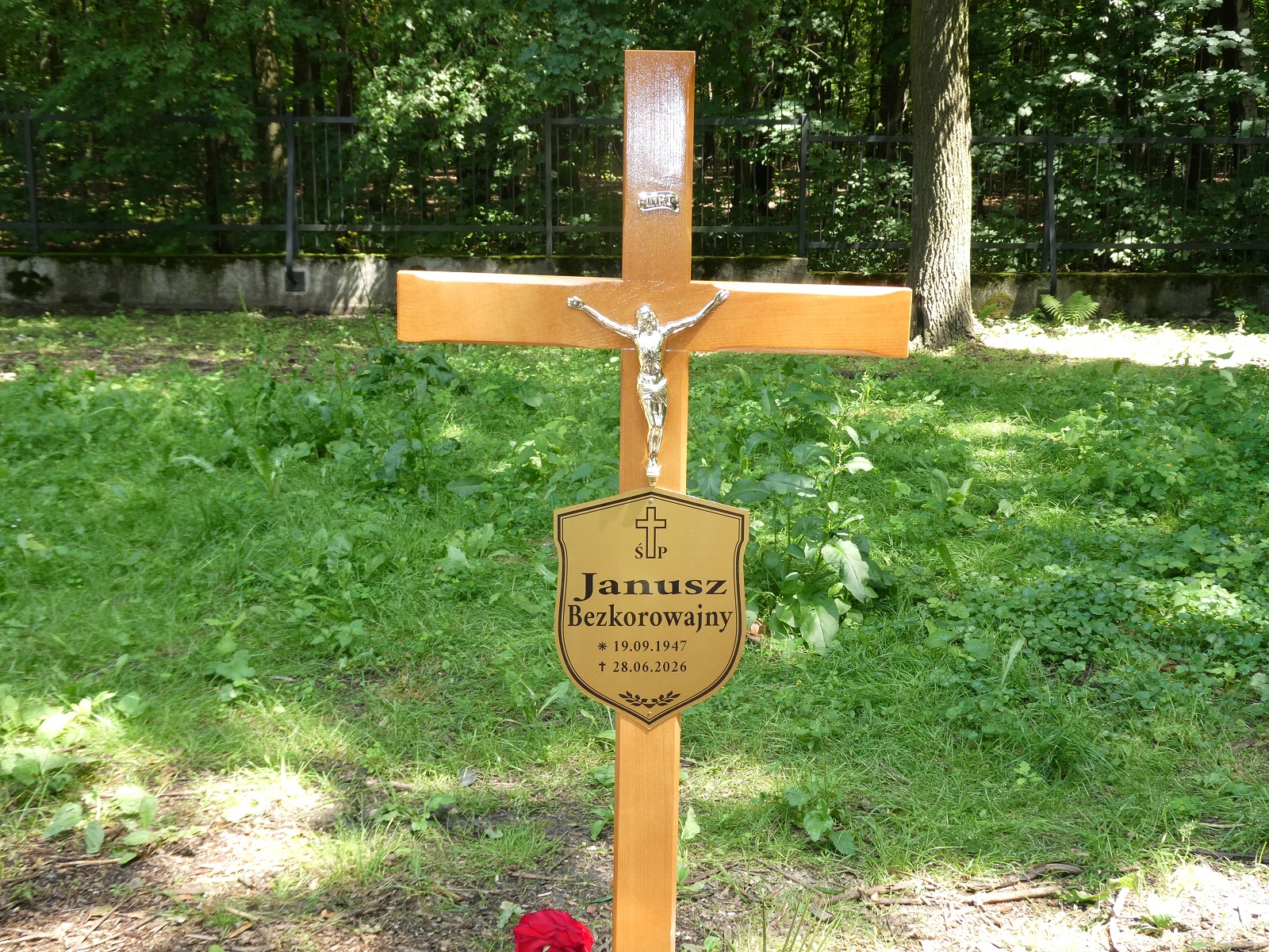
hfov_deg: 42.9
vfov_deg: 32.9
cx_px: 634
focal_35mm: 44
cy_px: 476
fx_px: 1613
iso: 125
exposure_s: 1/60
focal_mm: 7.8
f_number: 3.9
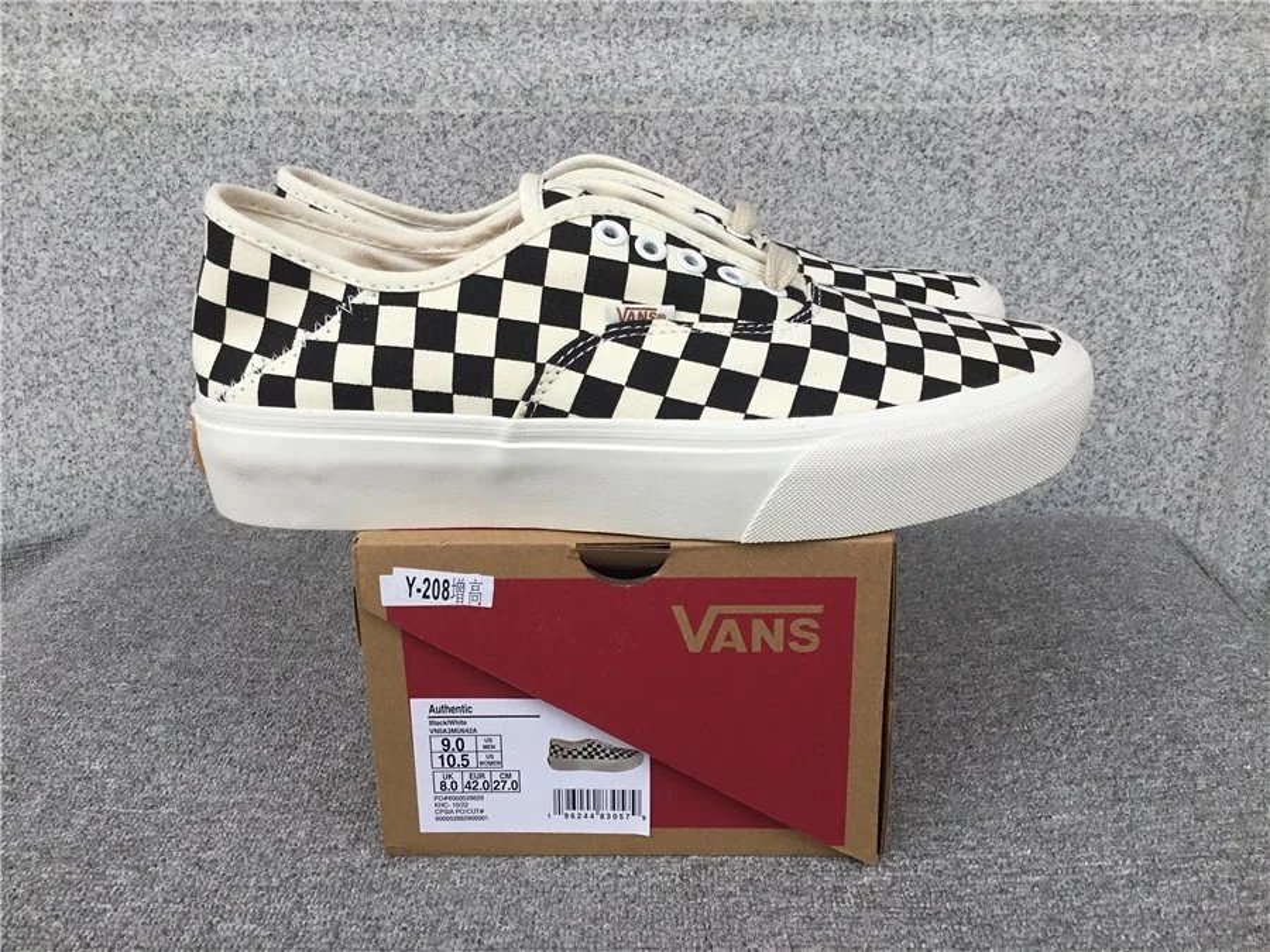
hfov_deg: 58.4
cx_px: 635
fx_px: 1137
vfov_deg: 45.4
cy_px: 476
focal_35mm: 31
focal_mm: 3.3
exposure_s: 1/303
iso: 25
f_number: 2.4
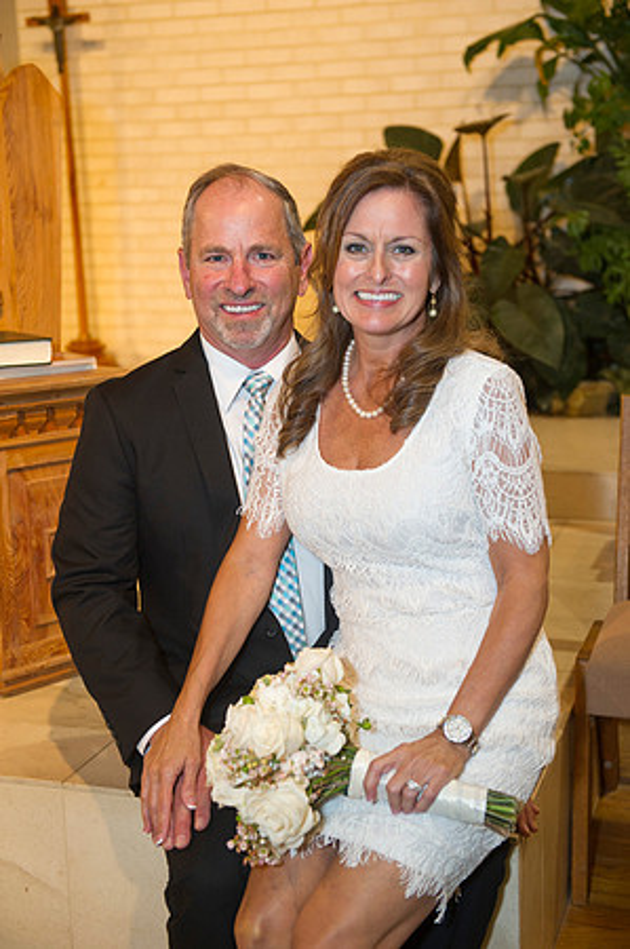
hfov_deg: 25.9
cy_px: 474
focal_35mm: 52
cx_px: 315
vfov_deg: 38.2
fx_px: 1368
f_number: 3.5
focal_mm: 52
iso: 1250
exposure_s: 1/125
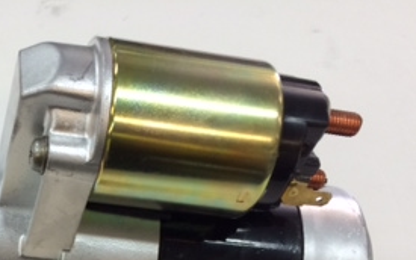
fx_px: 839
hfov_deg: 26.9
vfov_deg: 16.4
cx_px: 45
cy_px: 360
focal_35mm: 74
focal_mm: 4.12
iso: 40
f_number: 2.2
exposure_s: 1/33
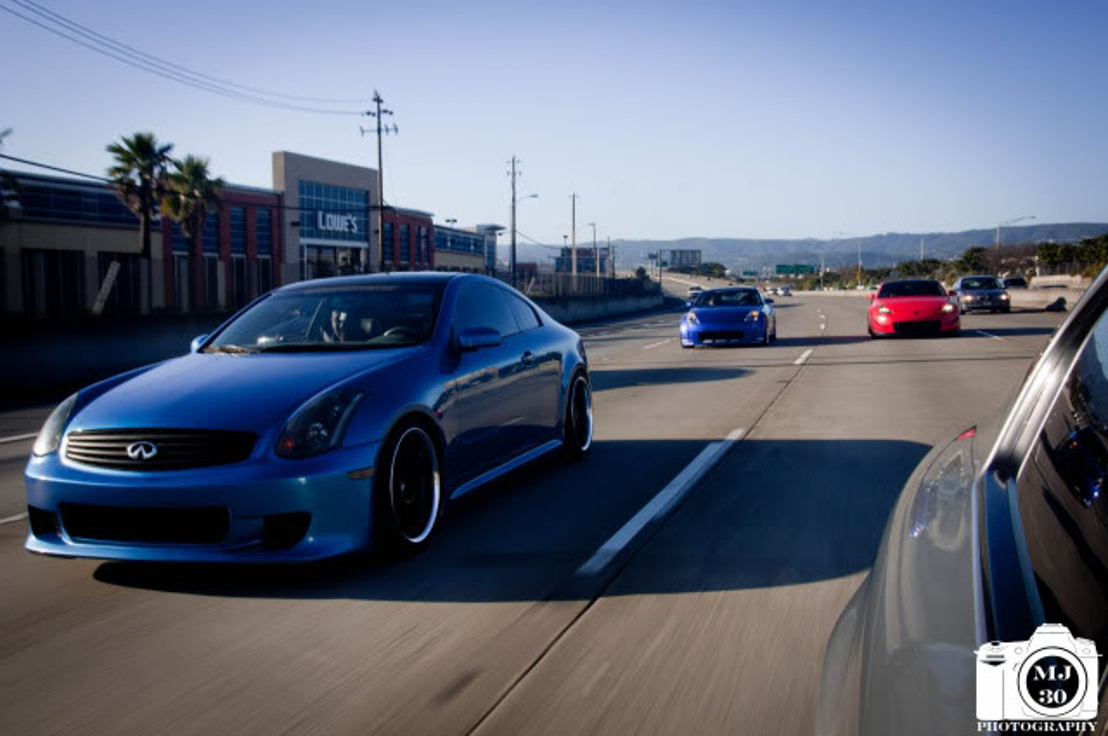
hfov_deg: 53.2
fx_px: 1107
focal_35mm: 36
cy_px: 368
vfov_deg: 36.8
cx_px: 554
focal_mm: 24
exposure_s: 1/100
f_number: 25
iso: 640
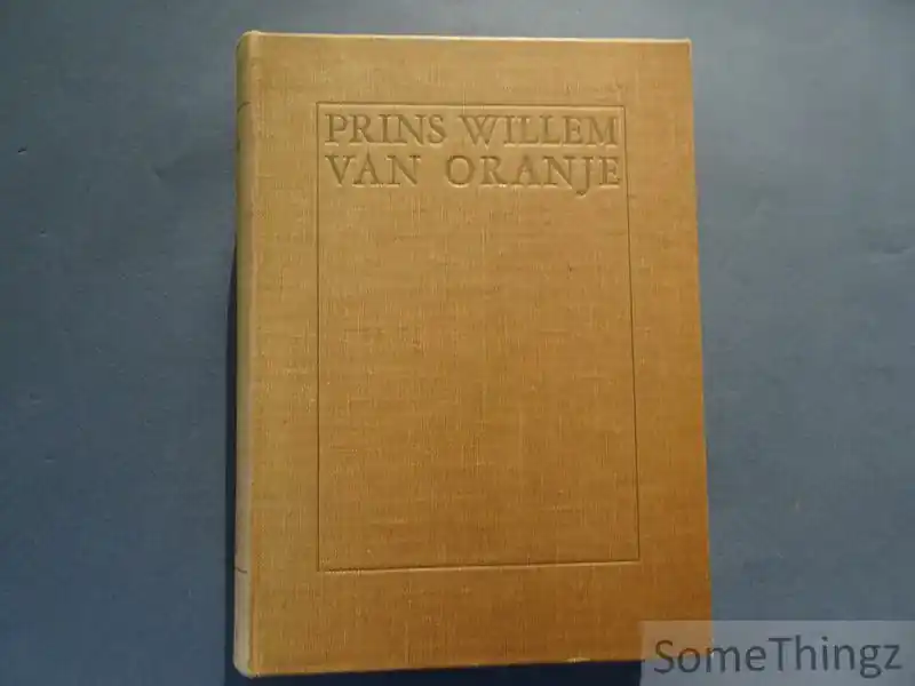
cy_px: 343
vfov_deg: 56.8
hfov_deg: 71.6
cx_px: 458
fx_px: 634
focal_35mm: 24
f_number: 3.5
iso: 320
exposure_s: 1/30
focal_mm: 4.13
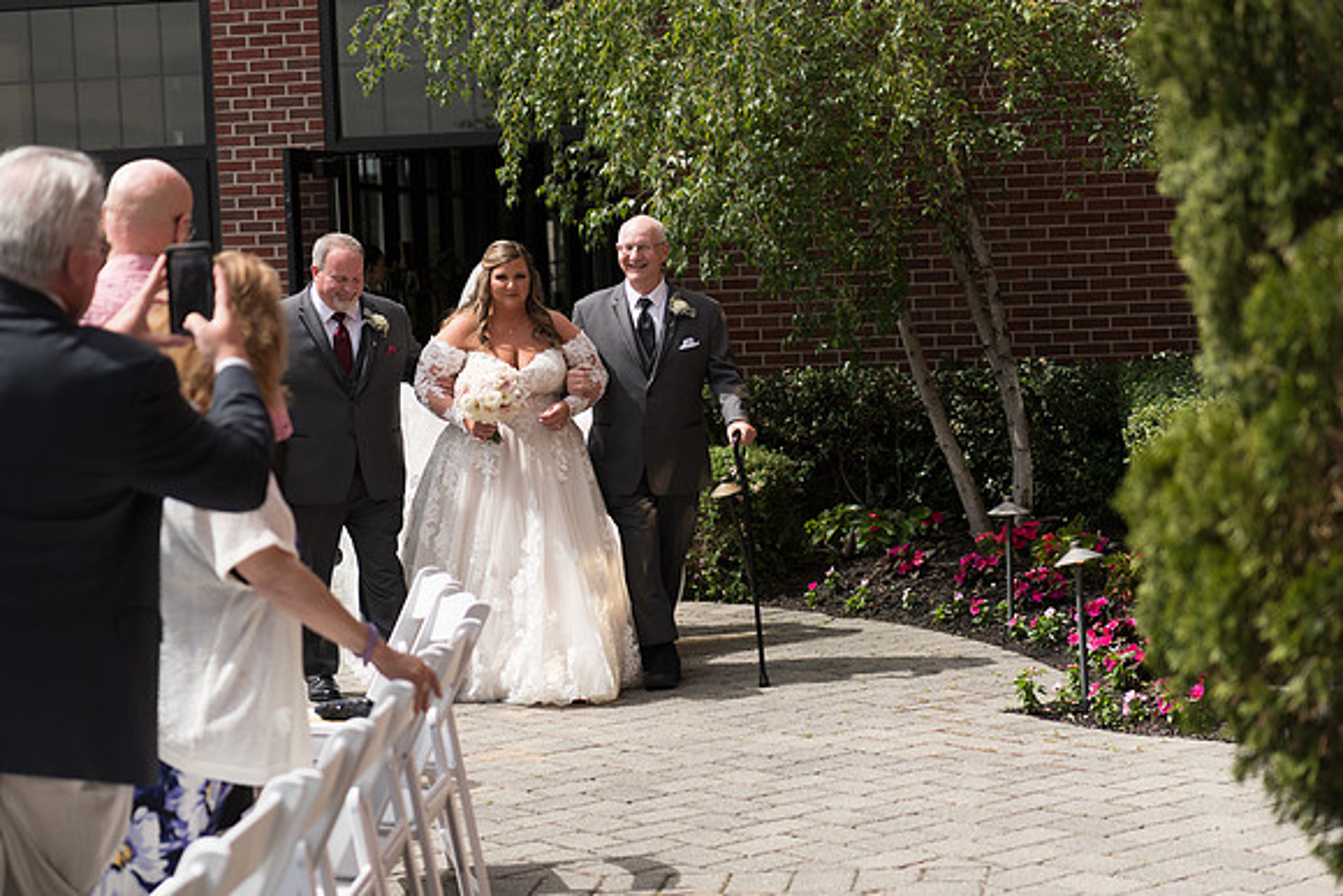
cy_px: 448
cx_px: 682
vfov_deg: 18.3
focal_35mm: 75
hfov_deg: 27.1
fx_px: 2789
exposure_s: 1/1250
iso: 64
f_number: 2.8
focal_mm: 70
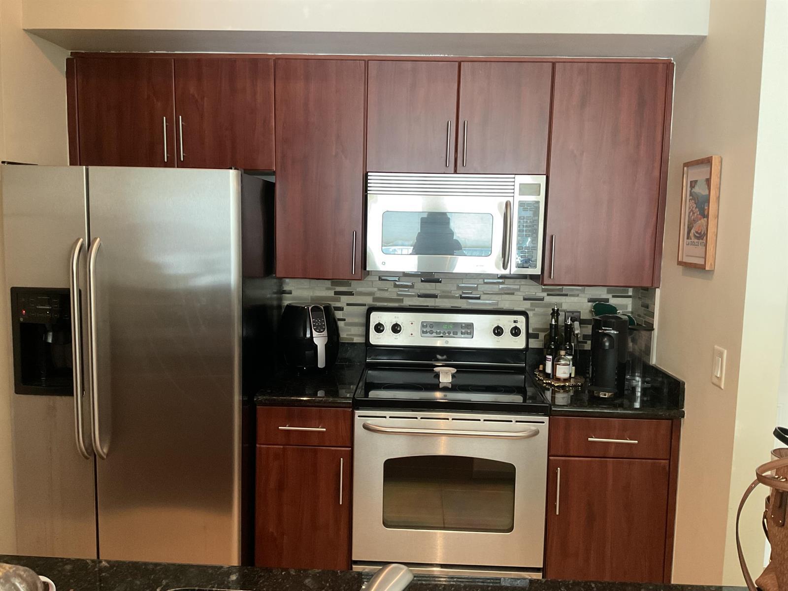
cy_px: 296
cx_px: 394
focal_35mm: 29
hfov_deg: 61.7
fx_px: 660
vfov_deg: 48.2
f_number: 1.8
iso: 200
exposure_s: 1/40
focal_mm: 3
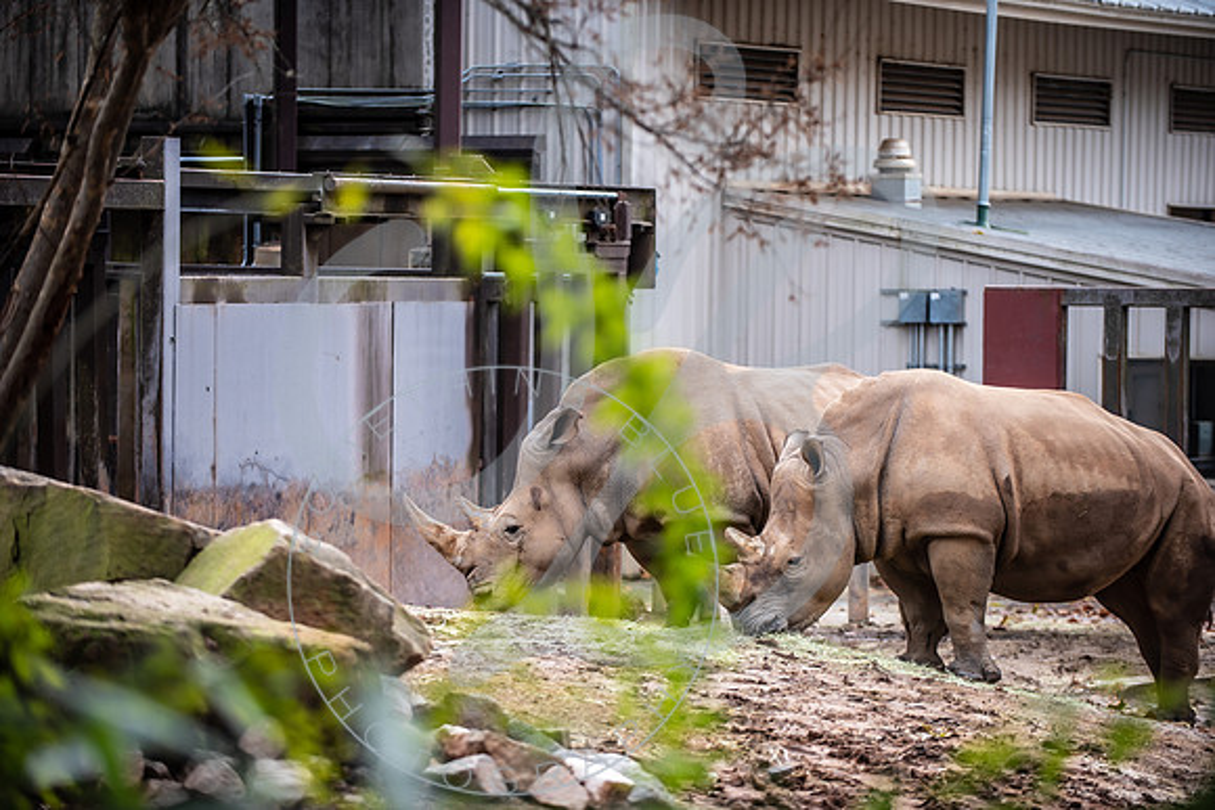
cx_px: 608
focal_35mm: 130
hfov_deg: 15.8
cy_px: 405
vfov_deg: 10.6
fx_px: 4388
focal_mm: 130
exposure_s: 1/250
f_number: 2.8
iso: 100
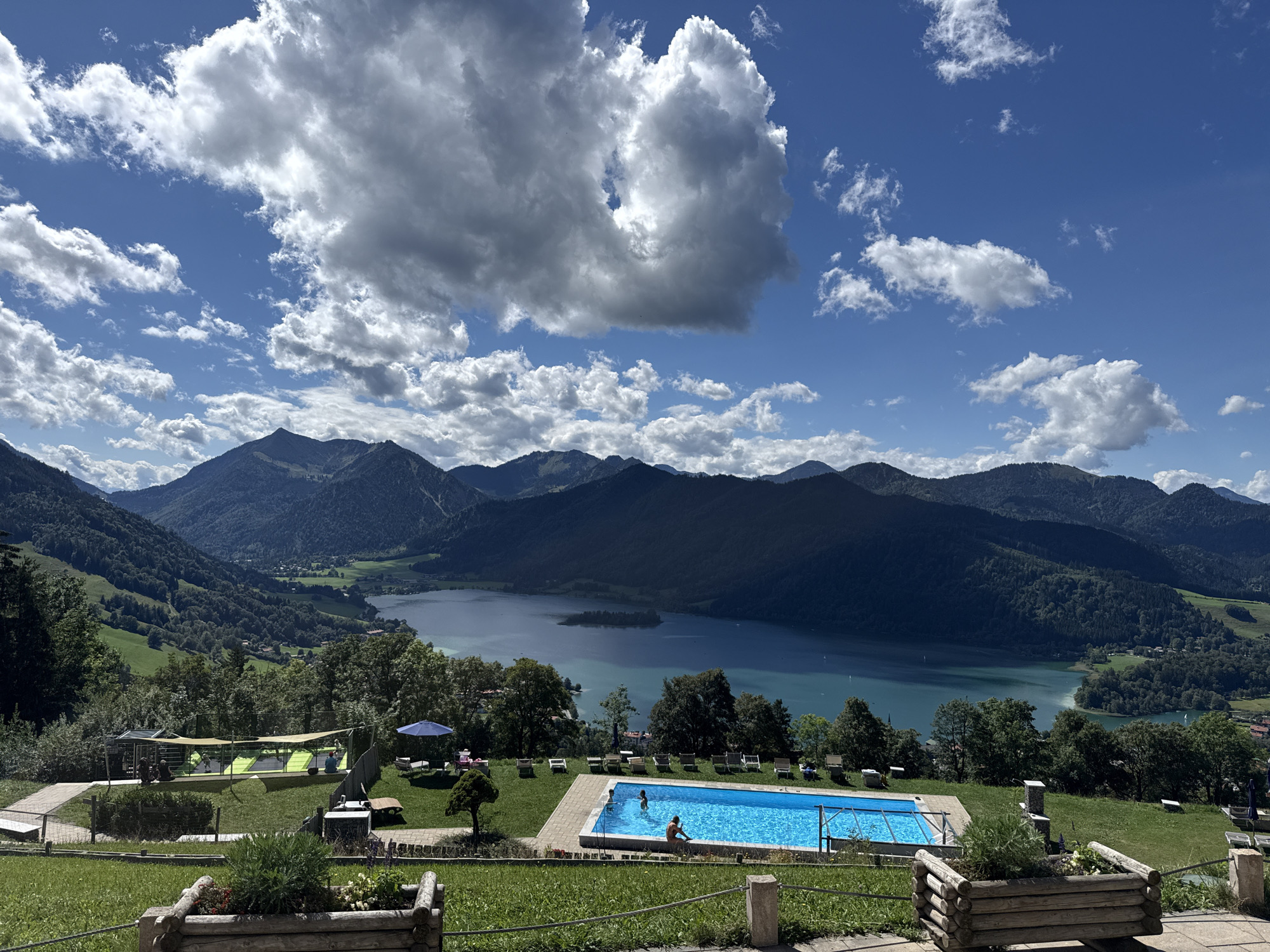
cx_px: 635
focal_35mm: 24
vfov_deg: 56.8
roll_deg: -0.8
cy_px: 476
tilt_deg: +3.7
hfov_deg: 71.6
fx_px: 881
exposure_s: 1/10309
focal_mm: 6.76
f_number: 1.78
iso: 80
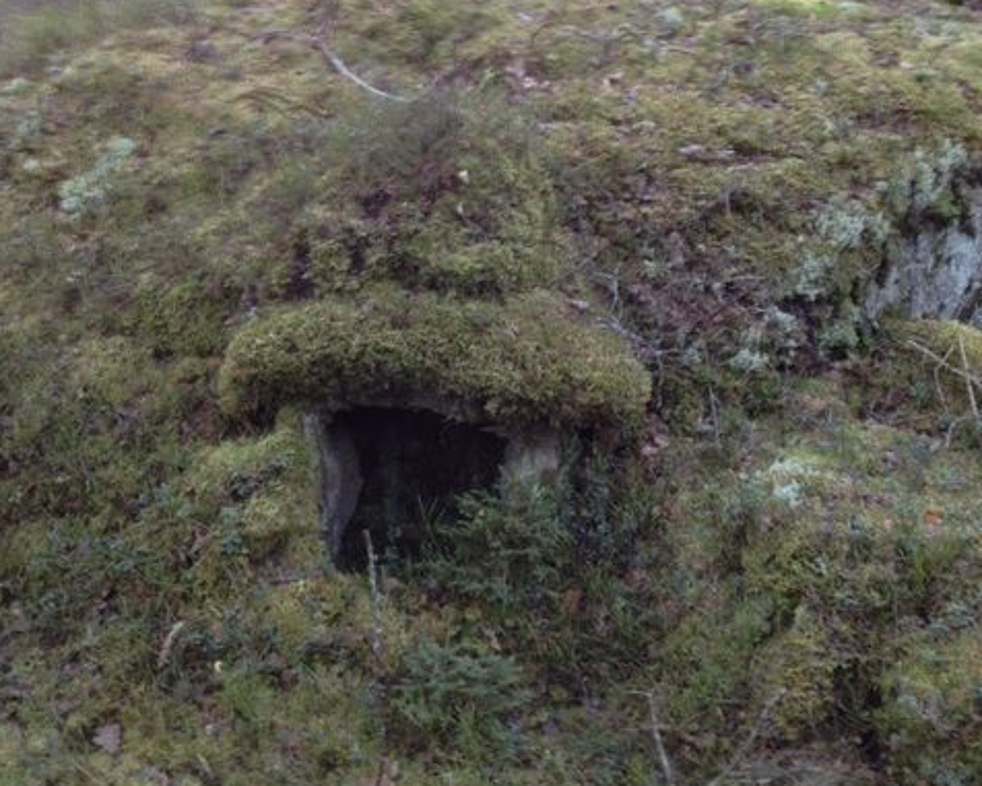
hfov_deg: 36.0
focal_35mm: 52
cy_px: 268
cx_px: 509
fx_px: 1512
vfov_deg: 29.0
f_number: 2.4
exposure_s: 1/20
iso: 80
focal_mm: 4.28
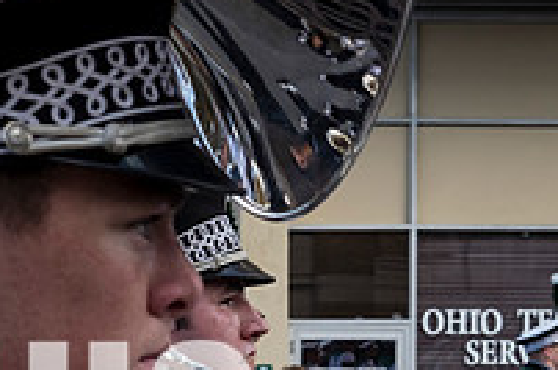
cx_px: 44
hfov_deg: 17.1
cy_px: 471
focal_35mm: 118
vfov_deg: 11.3
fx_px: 1826
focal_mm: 27
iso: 400
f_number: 7.1
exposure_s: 1/320
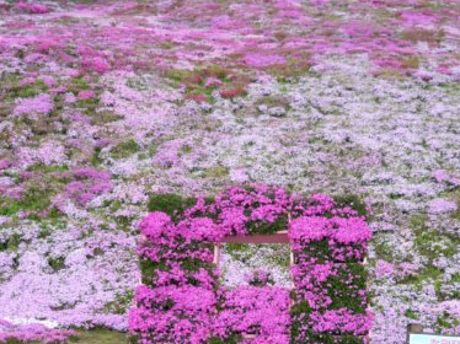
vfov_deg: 27.1
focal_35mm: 53
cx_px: 271
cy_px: 263
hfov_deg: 36.1
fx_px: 704
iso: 100
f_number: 2.8
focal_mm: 5.5
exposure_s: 1/200
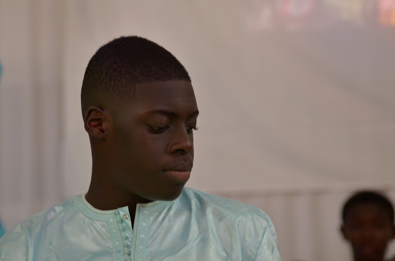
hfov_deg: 11.3
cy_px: 130
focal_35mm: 183
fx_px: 2004
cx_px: 198
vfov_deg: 7.5
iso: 640
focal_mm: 122
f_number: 4.2
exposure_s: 1/50
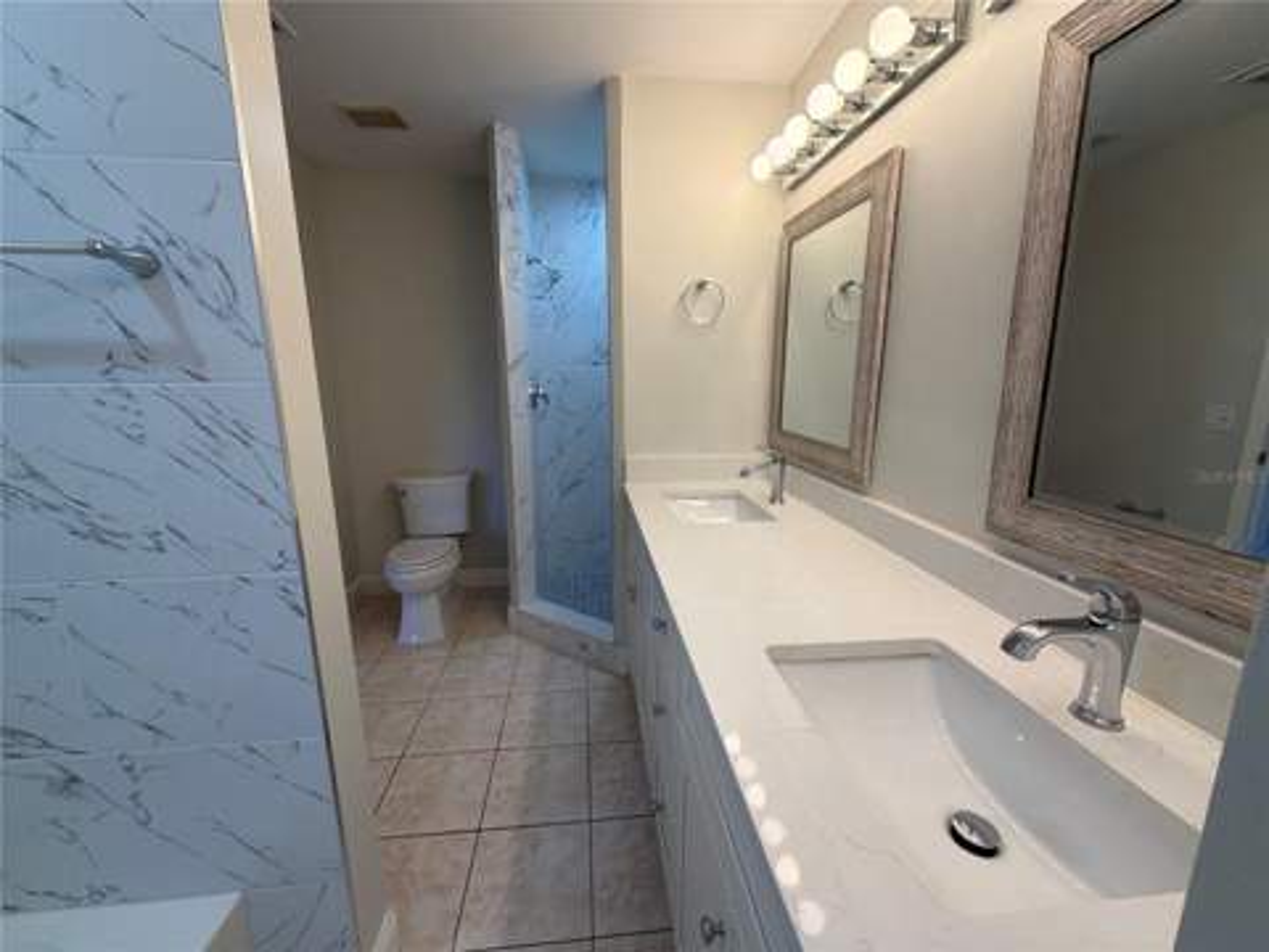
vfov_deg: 85.7
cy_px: 476
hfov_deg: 102.1
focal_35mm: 14
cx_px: 634
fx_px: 513
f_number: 2.2
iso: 64
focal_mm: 2.22
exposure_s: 1/120
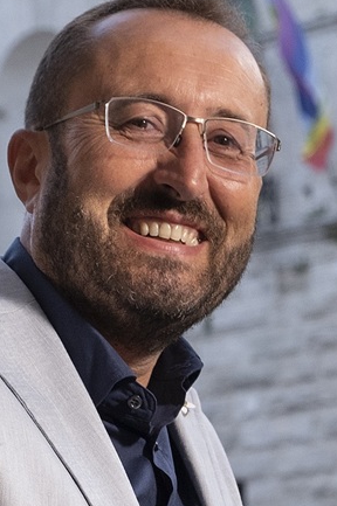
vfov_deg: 9.8
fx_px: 2925
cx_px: 176
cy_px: 557
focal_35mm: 208
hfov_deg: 6.6
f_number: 4
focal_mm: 33.2
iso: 640
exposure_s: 1/125
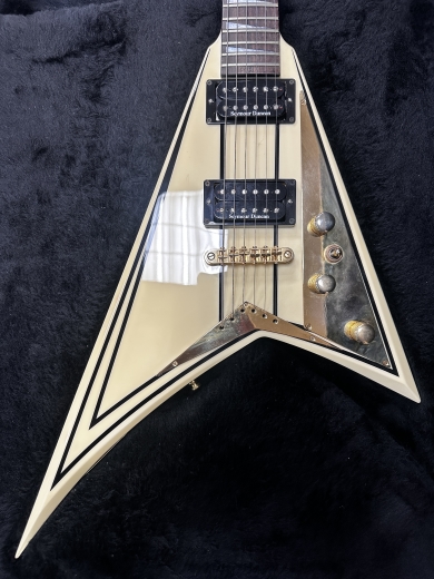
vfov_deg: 71.6
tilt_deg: -87.3
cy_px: 290
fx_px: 401
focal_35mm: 24
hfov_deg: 56.8
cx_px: 217
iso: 160
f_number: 1.78
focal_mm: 6.86
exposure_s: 1/120
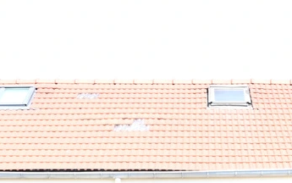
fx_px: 1107
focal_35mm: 139
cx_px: 198
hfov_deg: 15.0
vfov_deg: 9.1
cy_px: 299
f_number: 11
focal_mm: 29
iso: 100
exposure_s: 1/15
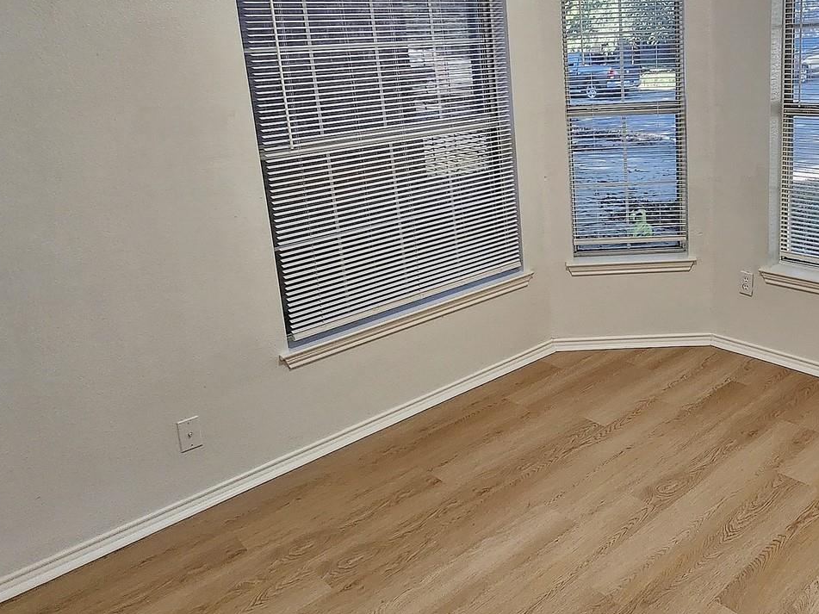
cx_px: 579
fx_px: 662
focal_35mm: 28
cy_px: 217
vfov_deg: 49.1
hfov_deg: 61.1
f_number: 2.2
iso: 125
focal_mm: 2.2
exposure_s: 1/60
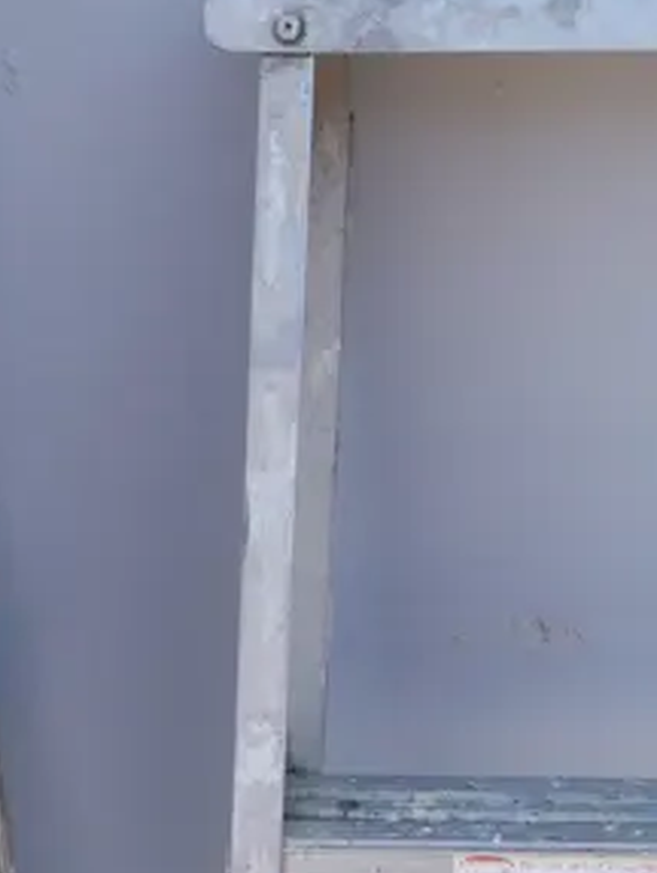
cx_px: 710
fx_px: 2879
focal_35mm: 114
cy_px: 1262
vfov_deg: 16.0
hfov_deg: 12.8
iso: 200
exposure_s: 1/200
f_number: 5.6
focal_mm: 16
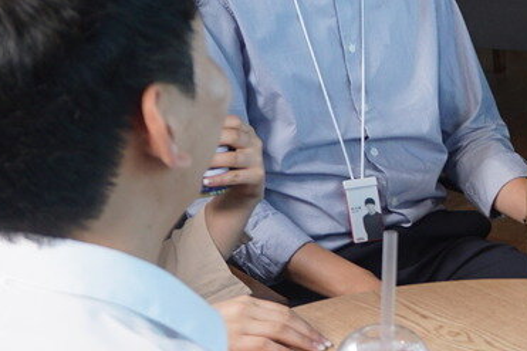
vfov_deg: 10.1
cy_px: 207
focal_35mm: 136
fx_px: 1990
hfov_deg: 14.2
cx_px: 767
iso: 160
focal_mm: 24
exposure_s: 1/60
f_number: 4.5
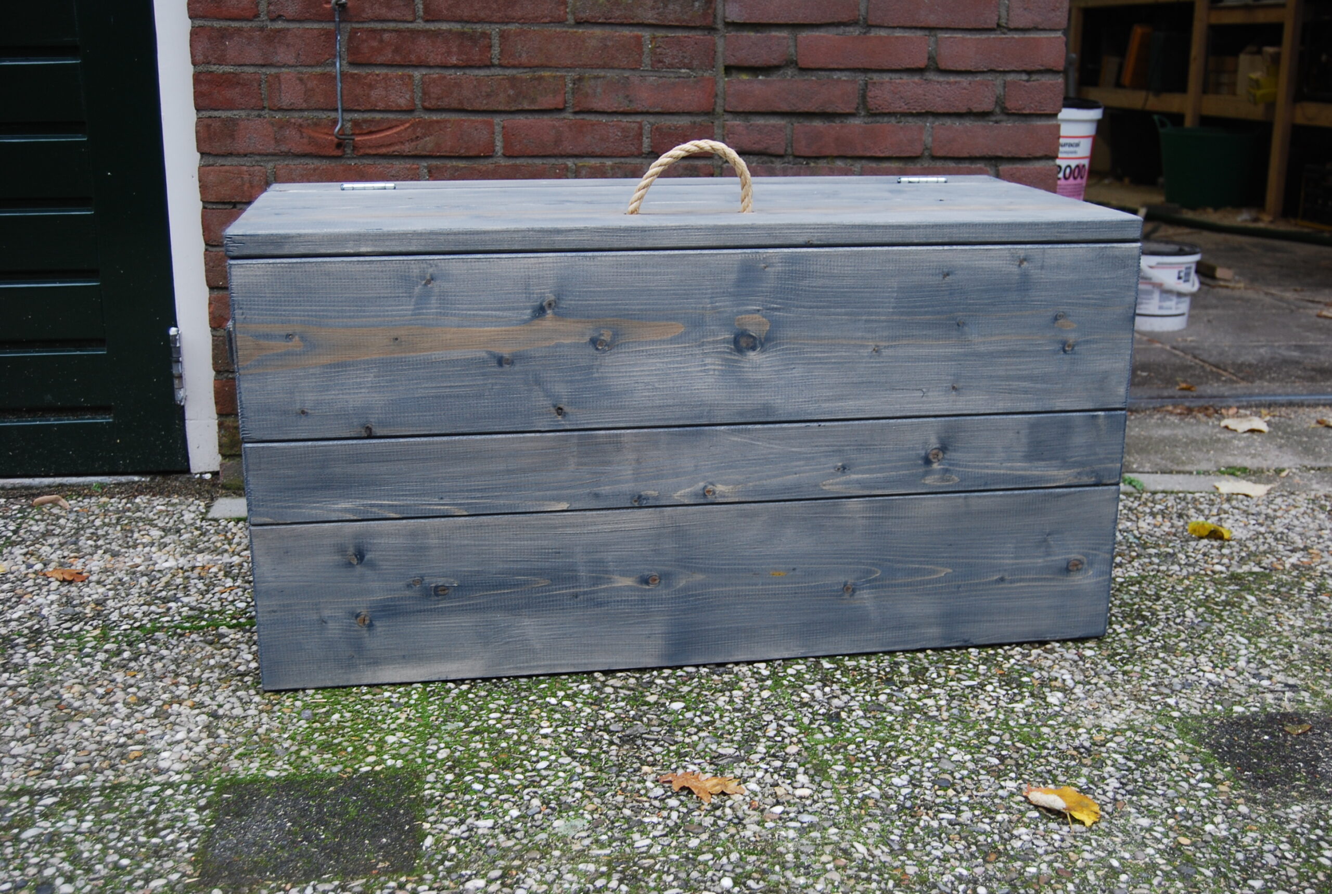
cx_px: 666
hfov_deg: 49.5
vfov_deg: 34.4
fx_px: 1446
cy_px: 447
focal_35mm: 39
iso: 200
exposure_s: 1/60
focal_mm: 26
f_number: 4
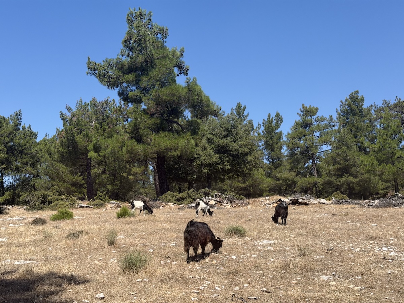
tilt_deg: +14.0
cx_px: 202
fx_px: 560
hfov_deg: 39.7
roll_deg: +0.4
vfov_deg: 30.3
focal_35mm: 48
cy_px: 152
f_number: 1.78
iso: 64
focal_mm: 6.76
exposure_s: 1/3891
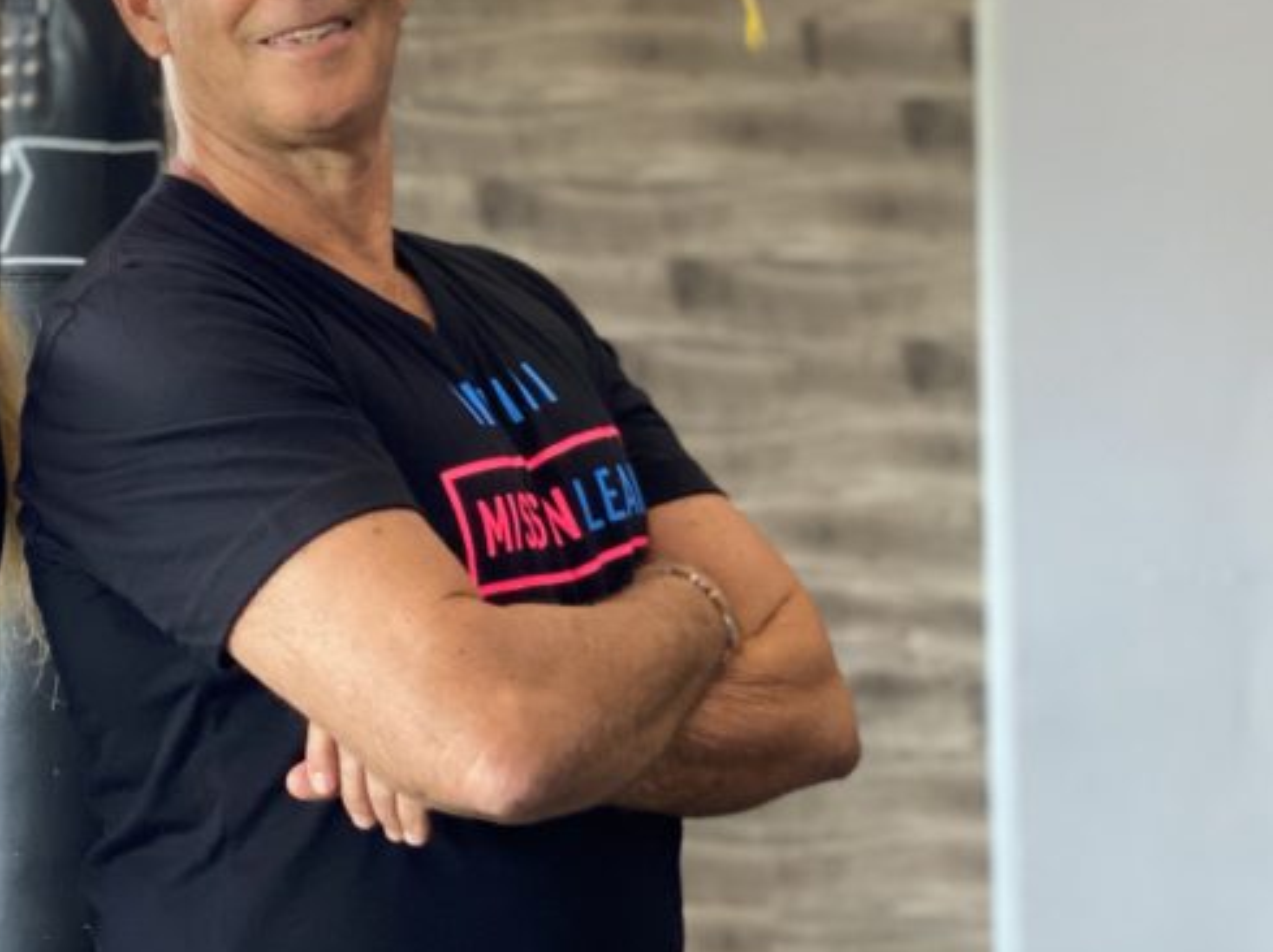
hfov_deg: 17.8
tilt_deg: +4.5
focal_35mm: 109
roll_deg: -0.2
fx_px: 4006
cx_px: 122
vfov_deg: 13.5
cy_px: 148
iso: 200
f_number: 2
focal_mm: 6
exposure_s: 1/120
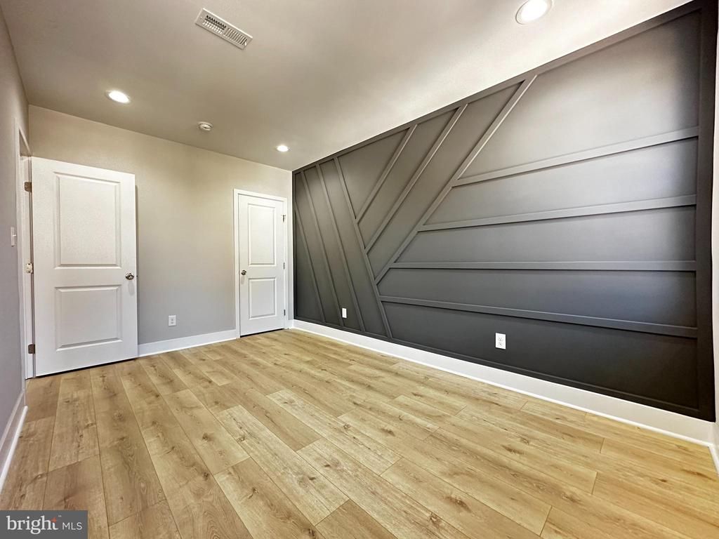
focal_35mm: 14
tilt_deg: -0.5
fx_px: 291
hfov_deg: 102.1
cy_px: 270
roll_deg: -0.3
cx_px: 360
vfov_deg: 85.7
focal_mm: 2.22
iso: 320
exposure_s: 1/60
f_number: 2.2
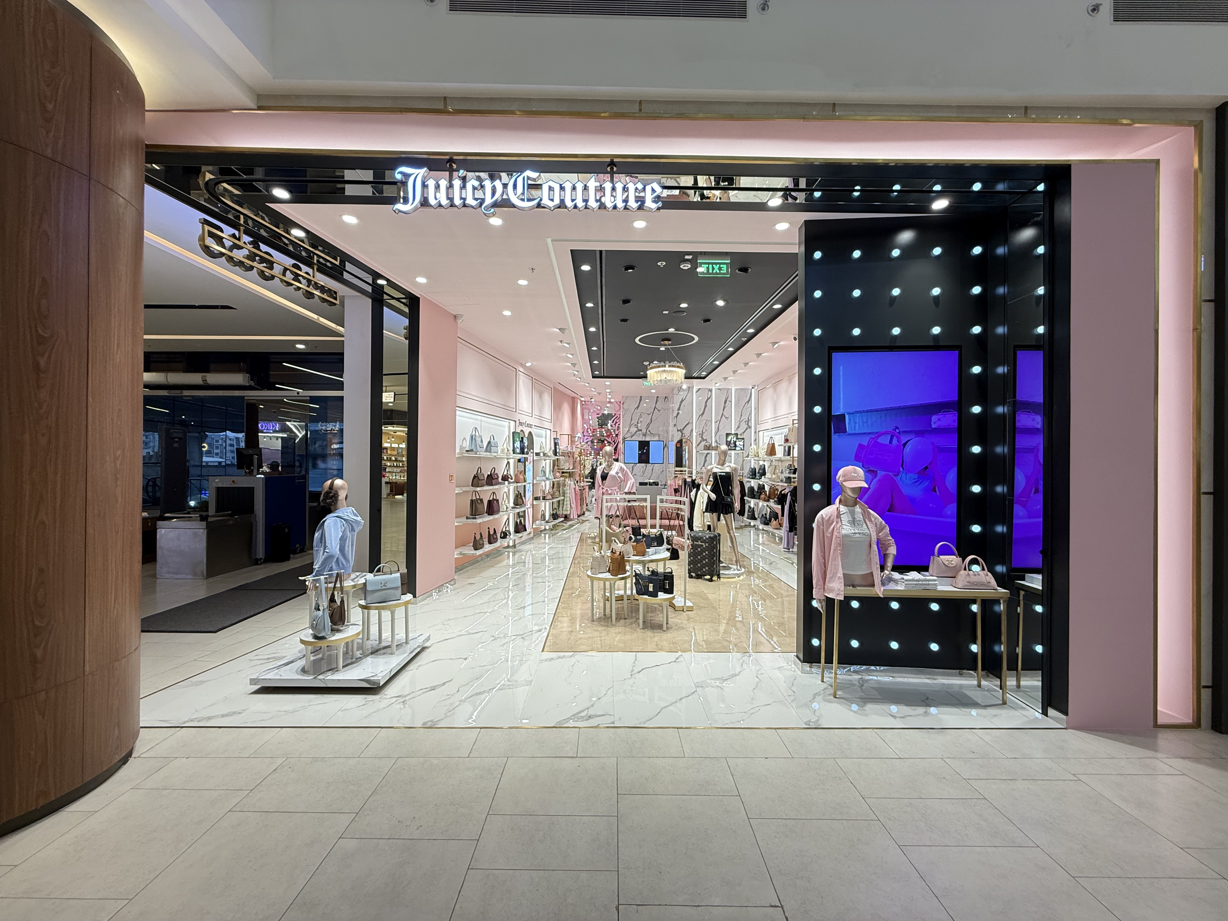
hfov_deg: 102.1
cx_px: 614
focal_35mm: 14
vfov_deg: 85.7
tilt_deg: +0.8
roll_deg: -0.4
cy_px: 460
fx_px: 497
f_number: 2.2
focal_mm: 2.22
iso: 125
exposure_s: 1/100
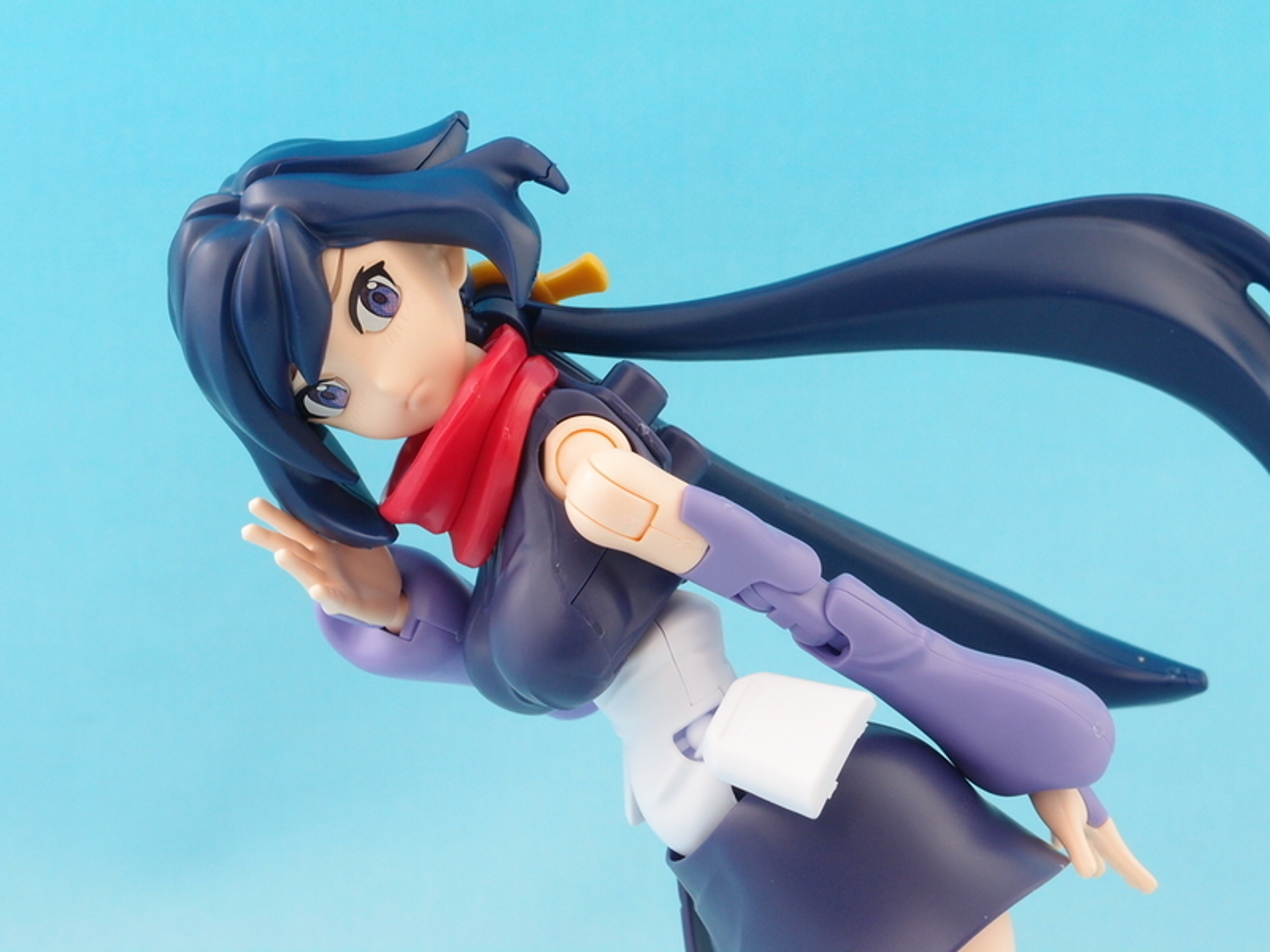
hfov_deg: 23.3
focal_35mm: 84
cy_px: 476
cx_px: 635
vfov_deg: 17.6
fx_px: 3082
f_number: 8
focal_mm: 18.15
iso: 100
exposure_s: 1
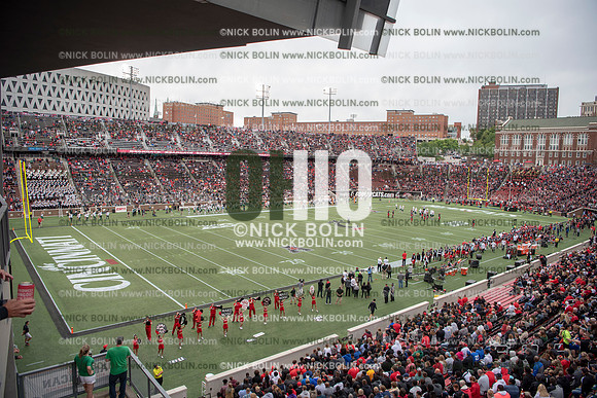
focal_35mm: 24
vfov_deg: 53.2
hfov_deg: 73.7
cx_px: 298
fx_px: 398
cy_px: 199
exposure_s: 1/400
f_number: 3.5
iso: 250
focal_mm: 24
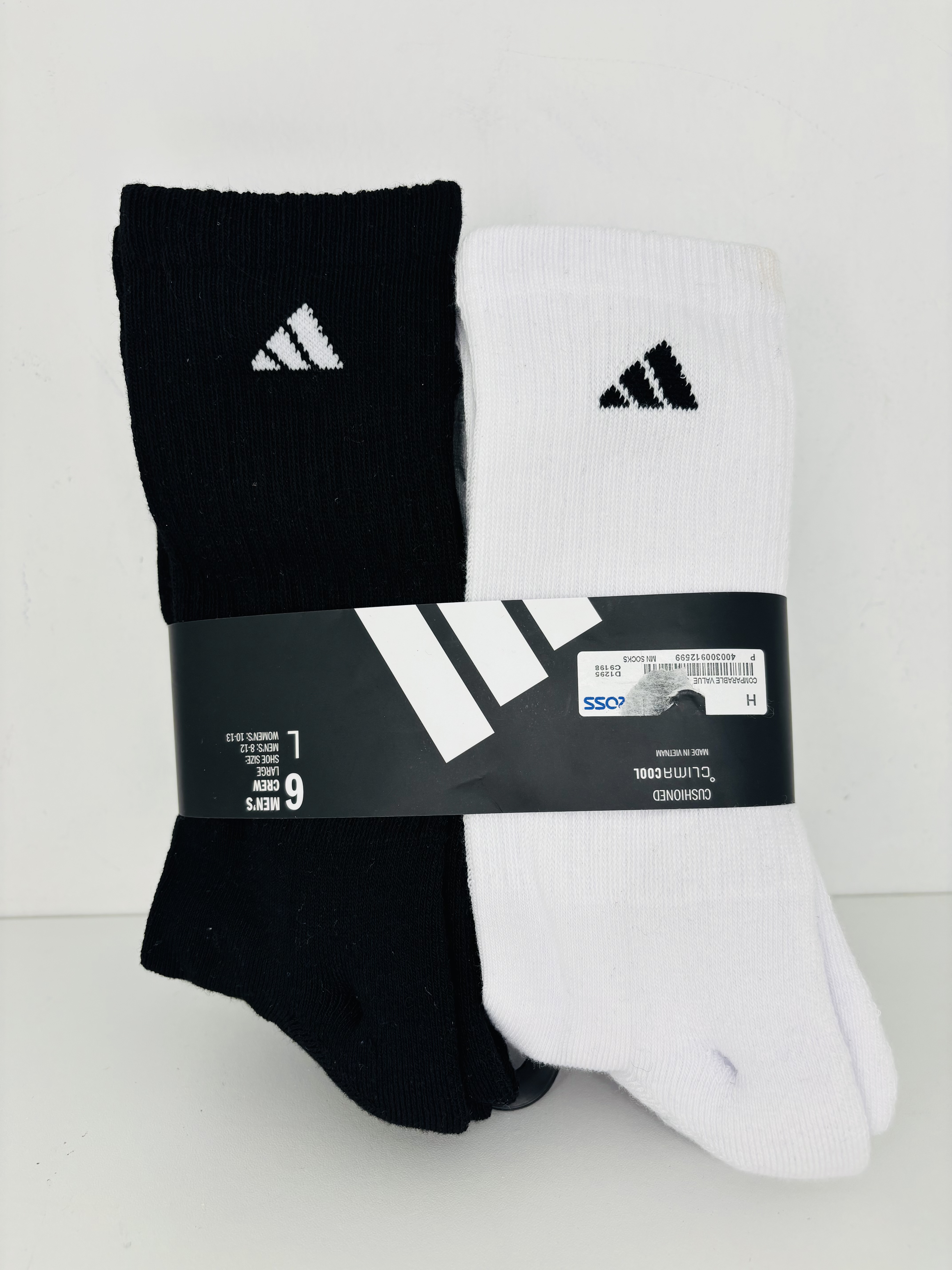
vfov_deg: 67.3
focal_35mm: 26
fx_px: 953
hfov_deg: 53.1
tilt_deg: -13.4
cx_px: 476
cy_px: 635
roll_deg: +1.0
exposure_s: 1/120
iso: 40
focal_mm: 5.96
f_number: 1.6
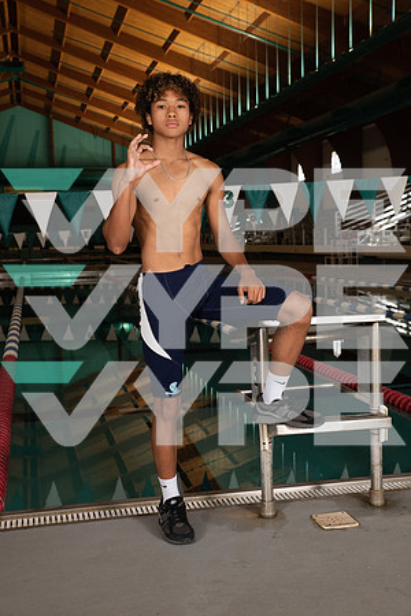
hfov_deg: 29.2
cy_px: 308
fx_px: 788
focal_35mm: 46
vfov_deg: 42.7
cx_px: 206
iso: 800
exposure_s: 1/250
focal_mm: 46
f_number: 7.1
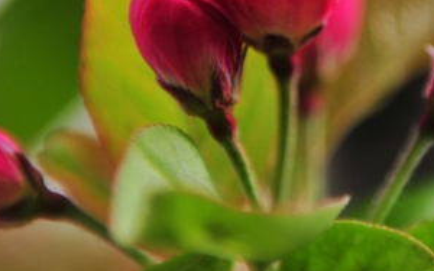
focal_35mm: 214
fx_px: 2529
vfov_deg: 6.1
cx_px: 333
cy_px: -3
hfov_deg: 9.8
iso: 200
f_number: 2.8
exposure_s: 1/2000
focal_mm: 70
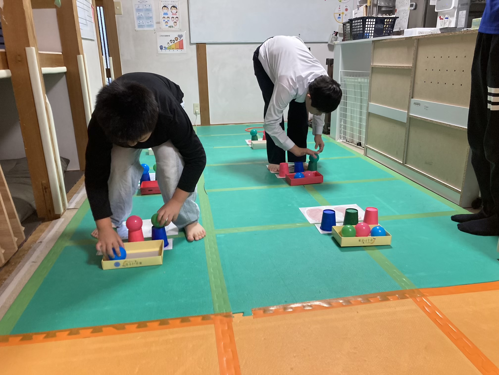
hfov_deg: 63.4
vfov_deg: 49.7
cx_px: 250
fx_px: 404
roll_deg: +1.5
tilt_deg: -17.3
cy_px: 188
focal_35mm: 28
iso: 250
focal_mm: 3.99
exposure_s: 1/60
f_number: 1.8
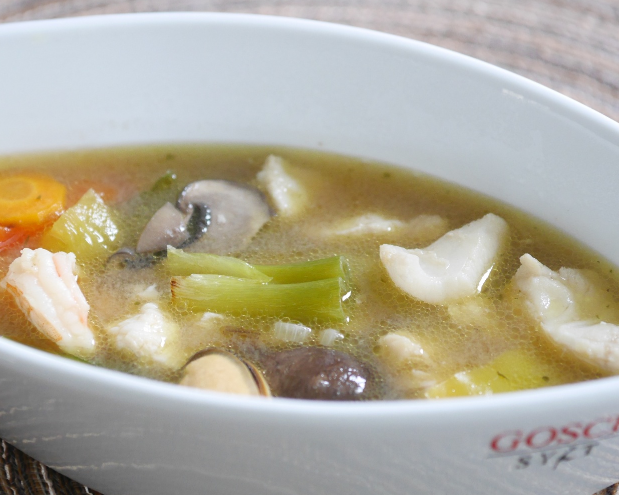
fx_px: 3335
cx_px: 297
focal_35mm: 182
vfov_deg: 8.5
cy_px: 235
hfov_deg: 10.6
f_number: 2.8
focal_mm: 60
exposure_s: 1/125
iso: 1000
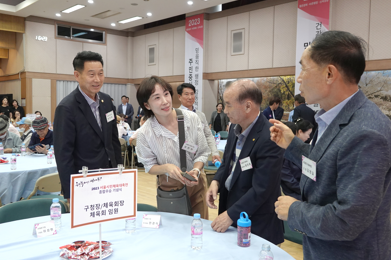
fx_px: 380
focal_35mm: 35
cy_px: 129
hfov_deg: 54.4
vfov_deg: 37.9
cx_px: 192
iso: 640
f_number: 3.5
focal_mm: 12.51
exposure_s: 1/80
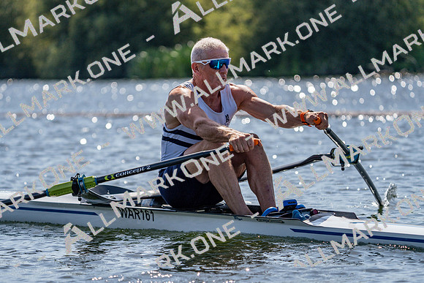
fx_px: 2674
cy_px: 142
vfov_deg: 6.1
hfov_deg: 9.1
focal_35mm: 227
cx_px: 212
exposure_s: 1/2000
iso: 200
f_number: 5.6
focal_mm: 227
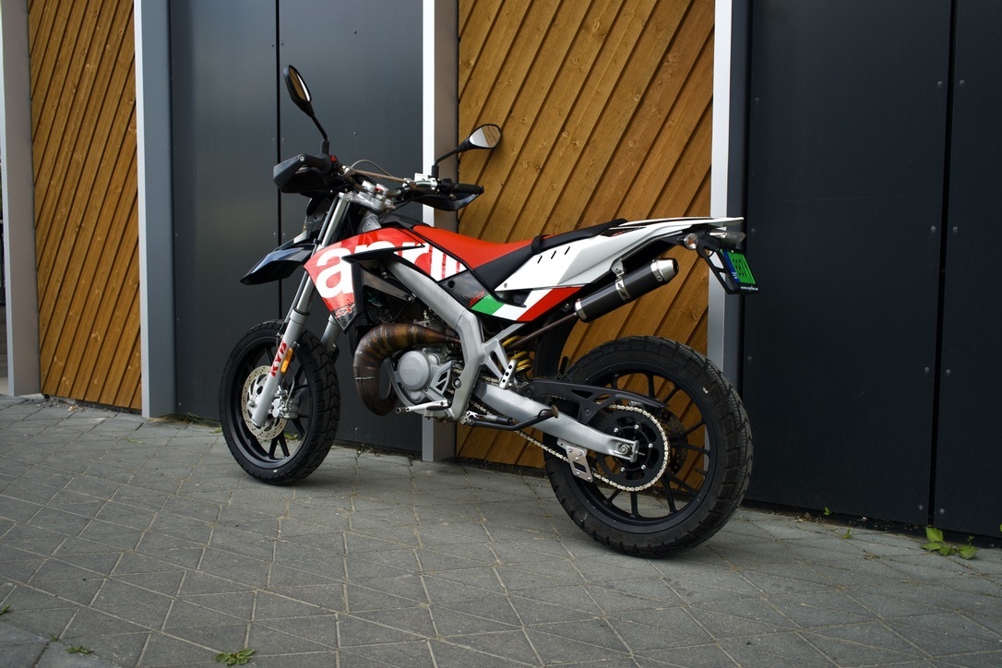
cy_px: 334
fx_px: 946
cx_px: 501
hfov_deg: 55.8
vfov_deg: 38.9
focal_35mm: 34
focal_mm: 34
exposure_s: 1/160
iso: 320
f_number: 4
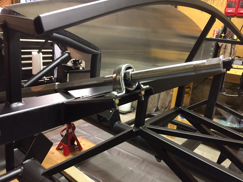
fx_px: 204
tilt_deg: -14.6
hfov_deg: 61.7
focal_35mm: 29
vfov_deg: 48.2
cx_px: 122
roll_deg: -4.8
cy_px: 91
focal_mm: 4.15
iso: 250
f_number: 2.2
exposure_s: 1/30
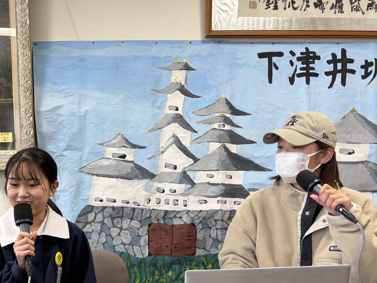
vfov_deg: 34.5
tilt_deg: -1.6
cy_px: 205
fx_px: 446
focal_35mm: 41
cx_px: 133
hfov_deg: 45.2
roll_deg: +1.2
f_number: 1.6
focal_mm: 5.96
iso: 80
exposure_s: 1/120
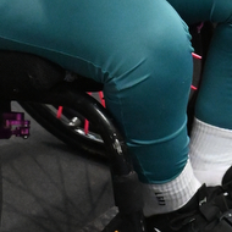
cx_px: 150
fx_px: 1539
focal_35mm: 203
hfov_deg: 8.6
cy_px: -326
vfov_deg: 8.0
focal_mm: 28
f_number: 5
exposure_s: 1/250
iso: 5000
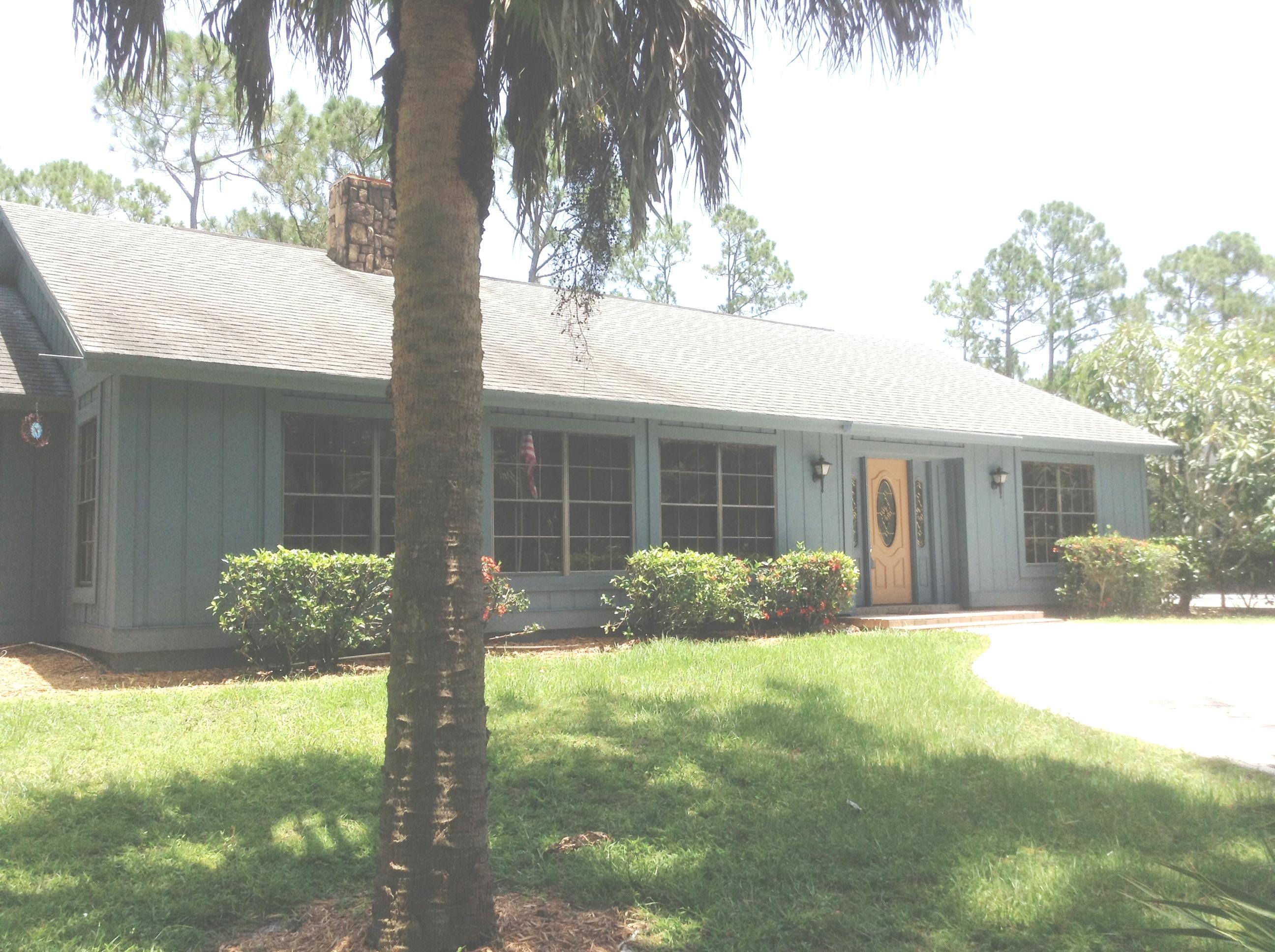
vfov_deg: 42.8
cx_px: 638
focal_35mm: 33
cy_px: 476
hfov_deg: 55.4
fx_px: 1214
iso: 32
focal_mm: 3.3
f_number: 2.4
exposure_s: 1/651
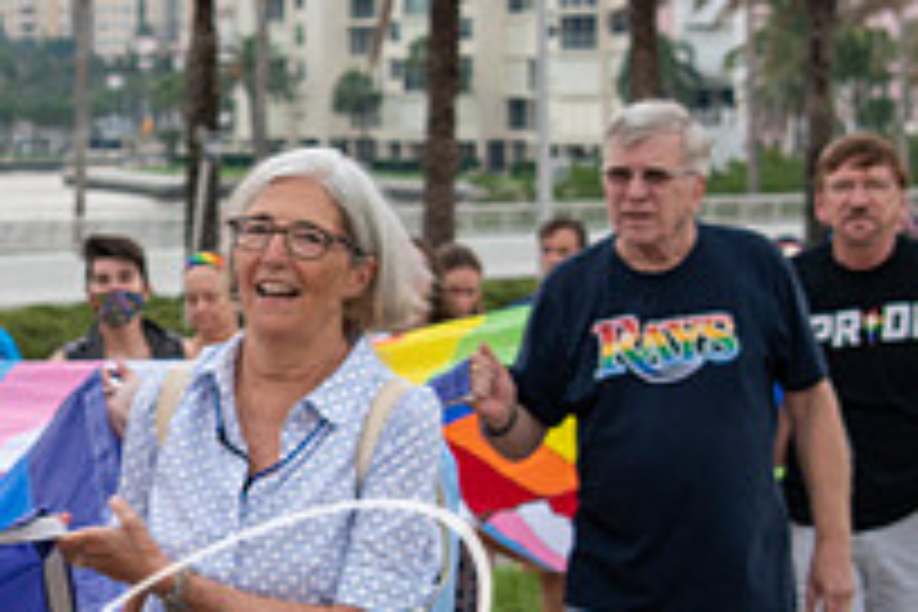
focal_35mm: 234
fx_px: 5967
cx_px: -148
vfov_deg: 5.9
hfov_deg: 8.7
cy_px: 326
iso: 400
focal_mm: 55
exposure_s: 1/200
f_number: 7.1
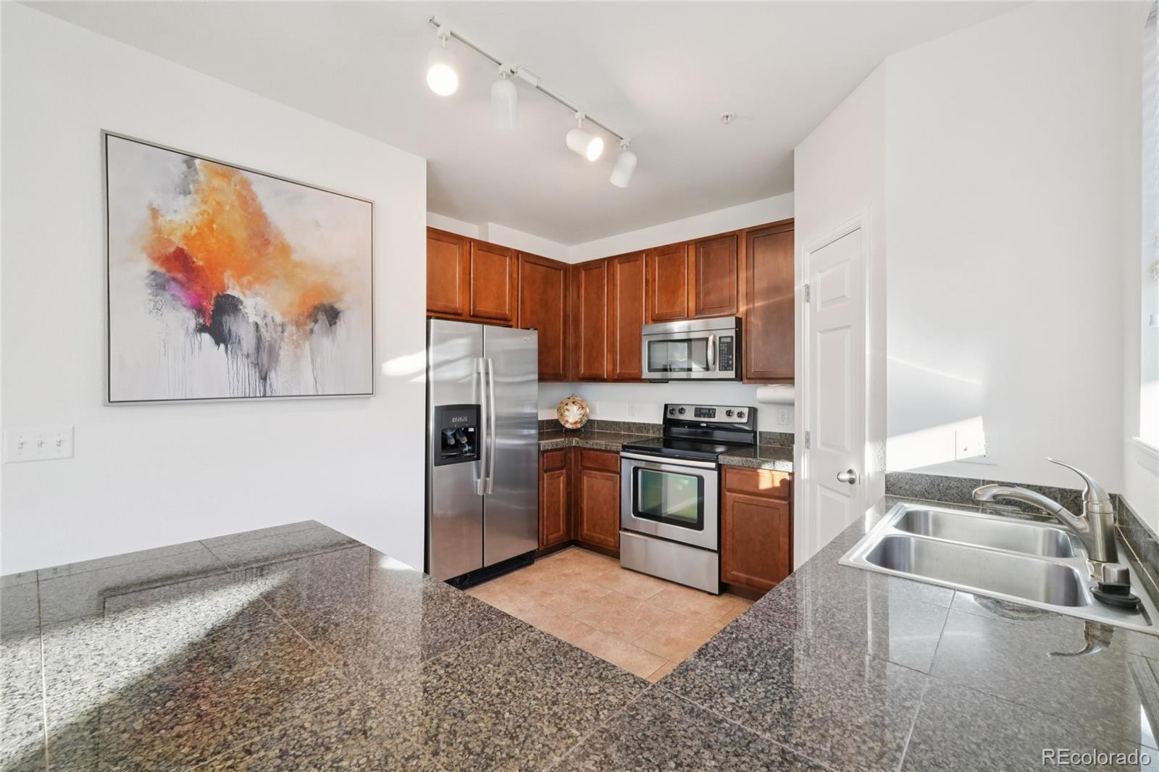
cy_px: 386
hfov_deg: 100.4
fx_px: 483
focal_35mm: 15
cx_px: 580
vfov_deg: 77.3
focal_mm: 10
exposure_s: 1/25
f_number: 8
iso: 800
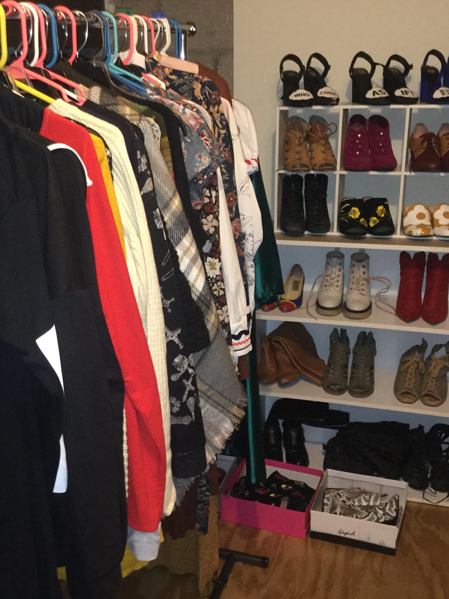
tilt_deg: -19.0
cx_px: 177
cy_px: 301
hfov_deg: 34.2
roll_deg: -0.4
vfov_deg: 44.8
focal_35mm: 42
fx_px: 726
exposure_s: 1/16
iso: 200
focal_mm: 3.3
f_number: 2.4
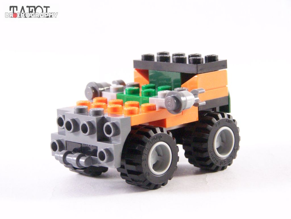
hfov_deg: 16.8
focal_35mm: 117
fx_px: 984
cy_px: 110
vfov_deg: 12.7
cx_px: 146
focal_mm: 19.4
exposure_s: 1/60
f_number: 3.6
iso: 400
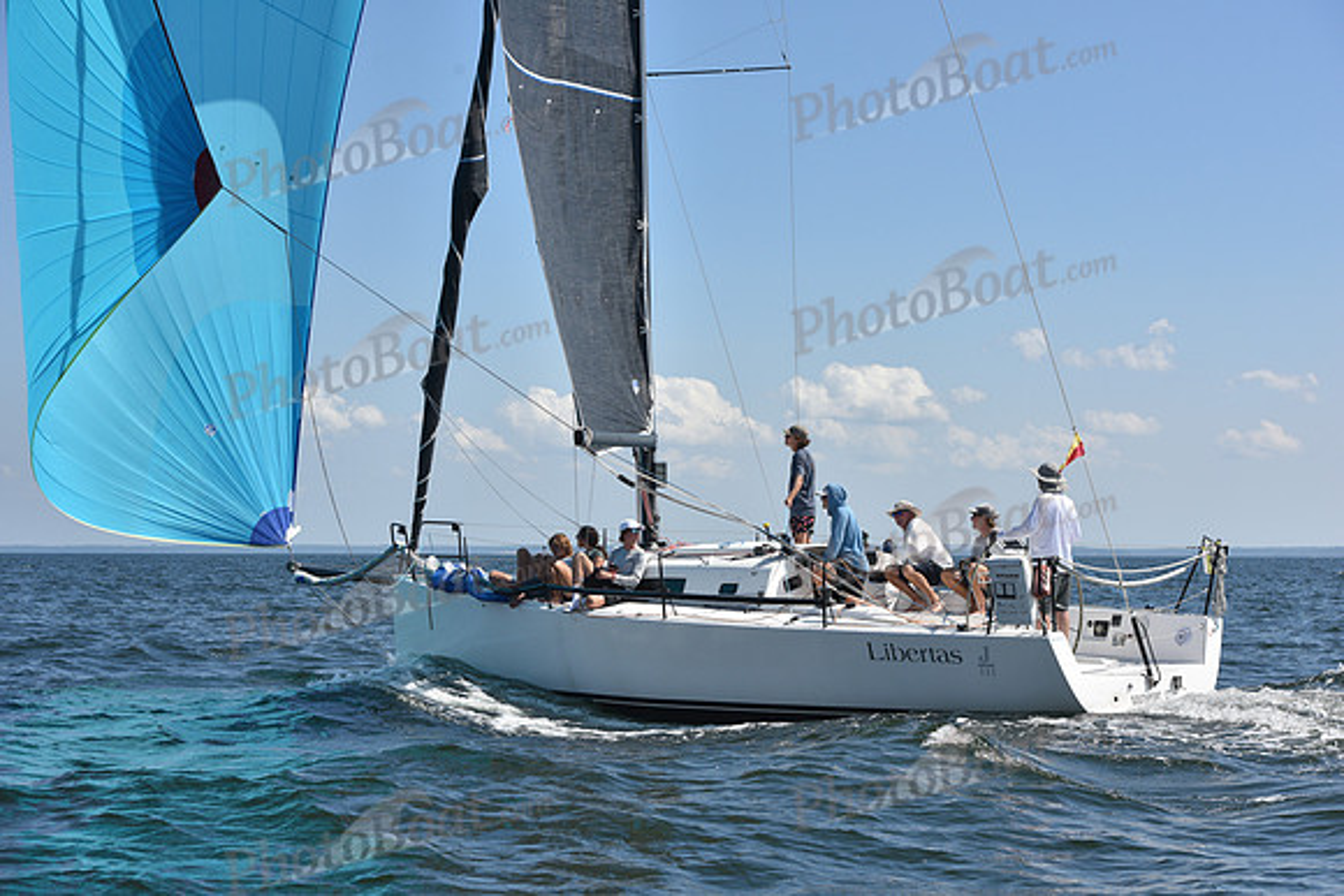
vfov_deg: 19.5
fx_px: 2614
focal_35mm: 70
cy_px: 448
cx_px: 672
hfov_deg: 28.8
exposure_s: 1/1250
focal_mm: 70
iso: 320
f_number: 9
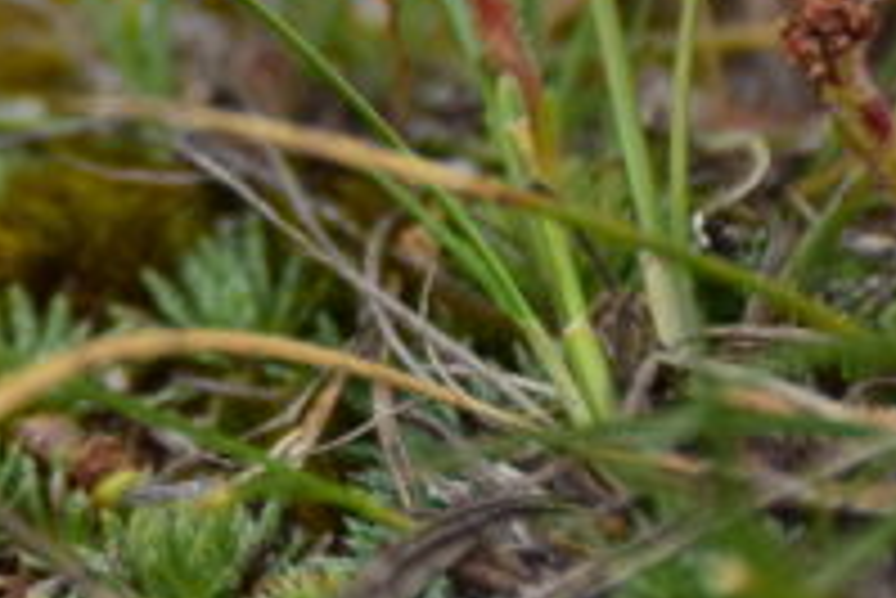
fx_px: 10087
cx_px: -167
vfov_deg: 3.4
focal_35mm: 405
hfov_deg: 5.1
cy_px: -175
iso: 200
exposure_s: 1/400
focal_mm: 70
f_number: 5
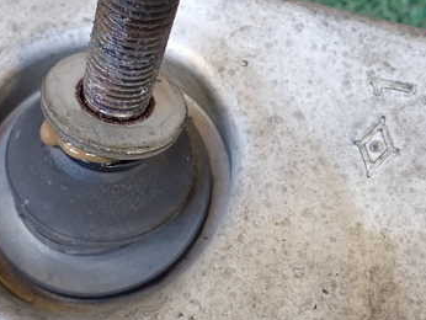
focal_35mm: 52
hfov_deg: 35.9
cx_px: 105
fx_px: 640
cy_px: 137
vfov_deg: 28.0
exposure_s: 1/100
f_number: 2.3
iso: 320
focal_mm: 5.4
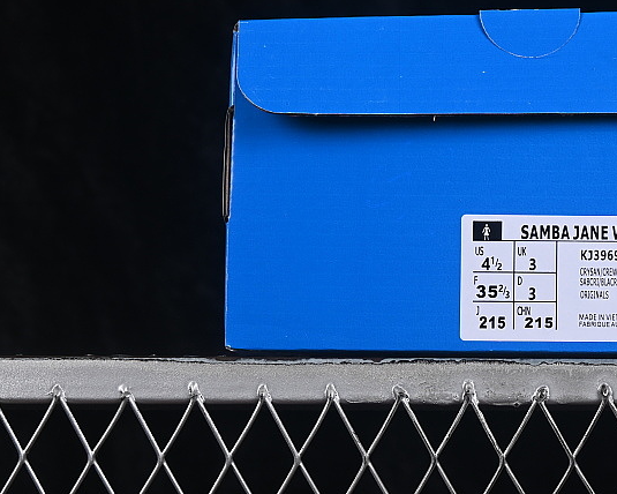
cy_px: 98
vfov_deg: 10.8
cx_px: 544
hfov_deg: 13.5
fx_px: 2593
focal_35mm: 142
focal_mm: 50
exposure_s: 1/80
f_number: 8
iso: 160
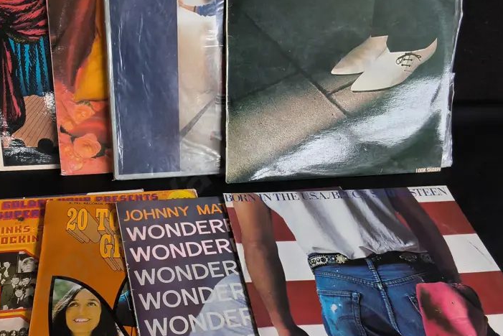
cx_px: 177
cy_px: 192
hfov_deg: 46.8
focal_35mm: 41
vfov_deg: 32.6
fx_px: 573
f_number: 2
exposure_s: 1/120
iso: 80
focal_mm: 2.87
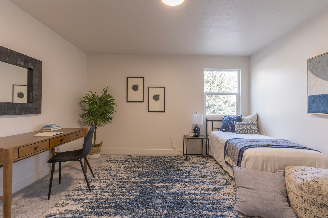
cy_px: 109
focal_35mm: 17
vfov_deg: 70.4
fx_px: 155
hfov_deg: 93.3
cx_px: 164
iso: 100
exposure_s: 1/13
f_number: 8
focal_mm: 17
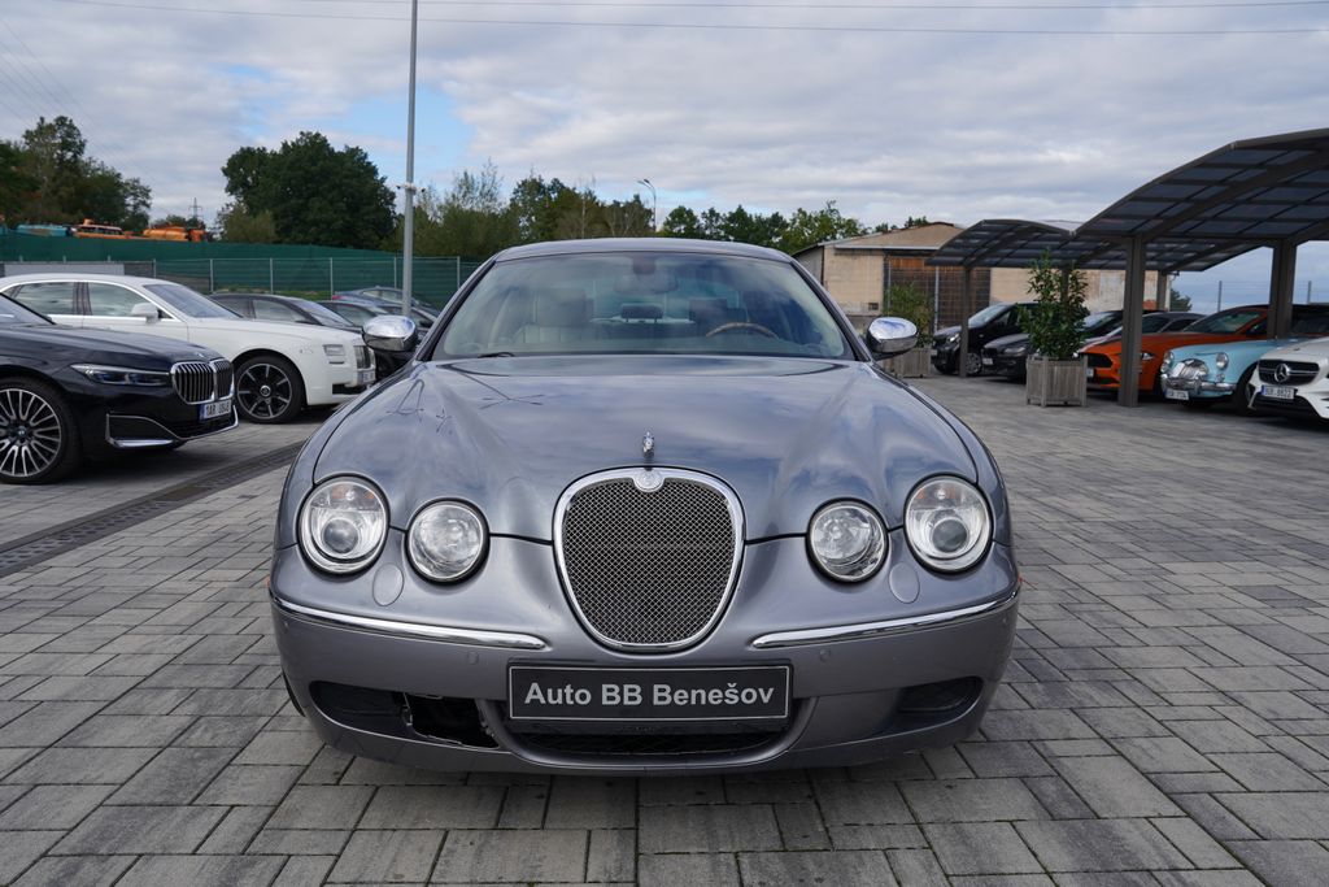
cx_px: 664
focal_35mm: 25
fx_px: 923
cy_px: 444
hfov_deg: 71.5
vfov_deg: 51.3
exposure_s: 1/200
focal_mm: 25
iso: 100
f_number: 7.1
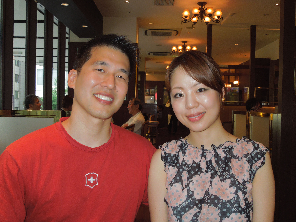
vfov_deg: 36.8
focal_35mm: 39
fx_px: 333
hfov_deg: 47.9
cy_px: 111
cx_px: 148
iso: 200
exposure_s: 1/30
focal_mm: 7
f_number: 3.8
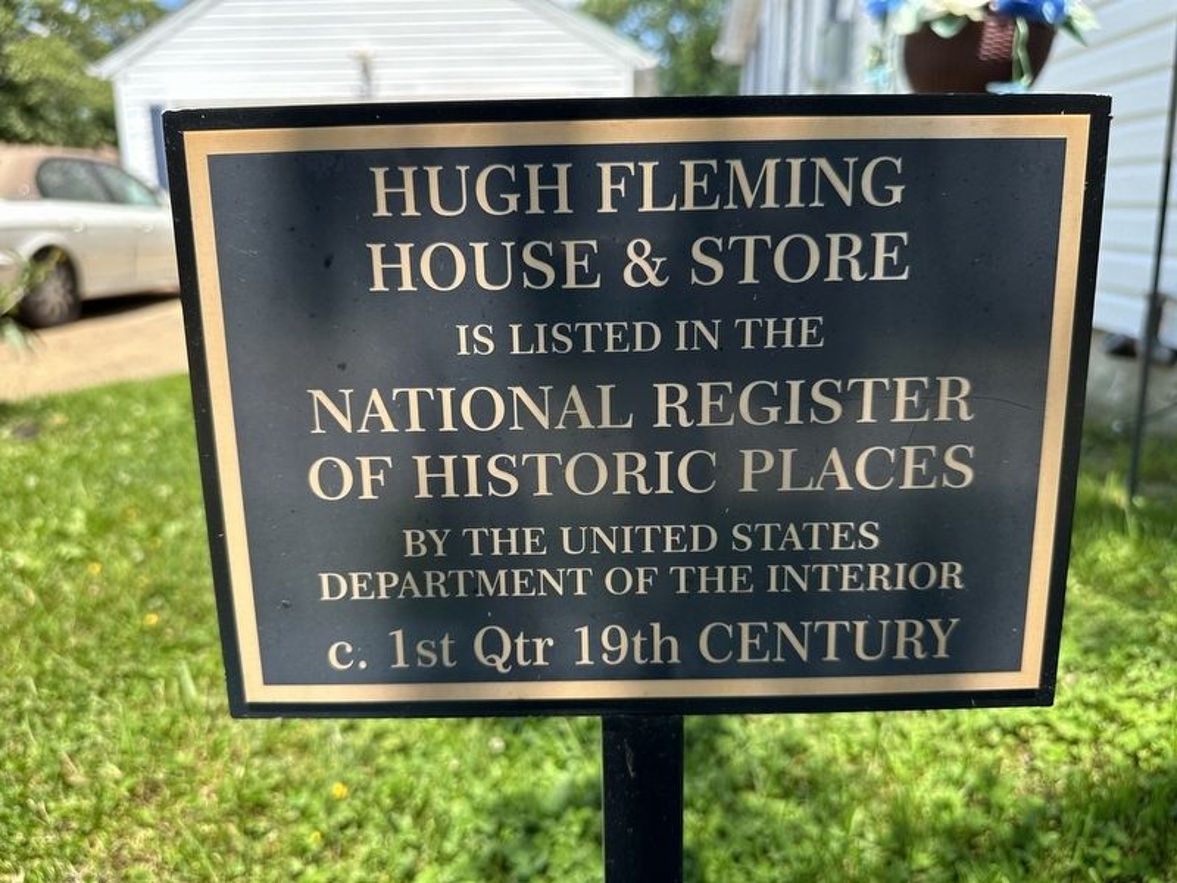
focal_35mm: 24
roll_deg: -0.2
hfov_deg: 71.6
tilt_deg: -14.0
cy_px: 442
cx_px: 588
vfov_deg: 56.8
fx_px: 816
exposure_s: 1/910
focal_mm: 6.86
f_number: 1.78
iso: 80
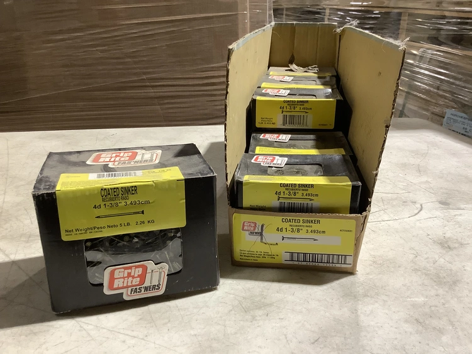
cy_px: 177
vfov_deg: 45.5
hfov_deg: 58.3
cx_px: 236
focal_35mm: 31
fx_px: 423
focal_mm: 3.3
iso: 200
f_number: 2.4
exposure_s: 1/60
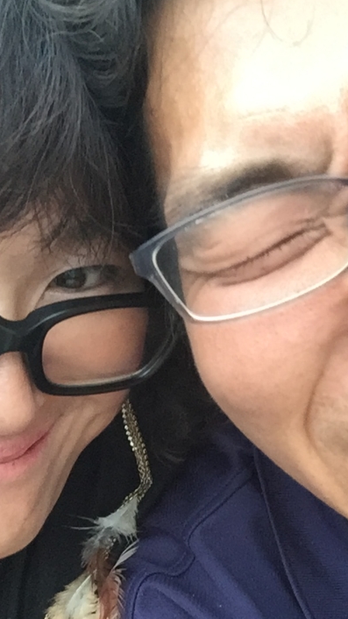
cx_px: 167
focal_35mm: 49
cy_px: 422
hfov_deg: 24.4
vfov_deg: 41.5
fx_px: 804
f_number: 2.2
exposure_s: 1/30
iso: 125
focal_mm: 2.65
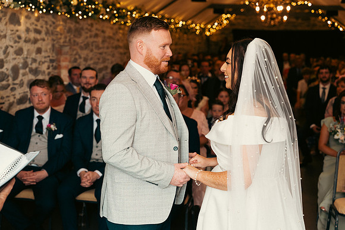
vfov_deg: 22.6
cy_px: 115
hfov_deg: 33.4
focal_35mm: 60
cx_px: 172
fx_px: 575
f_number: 3.5
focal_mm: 60
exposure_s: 1/160
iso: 800
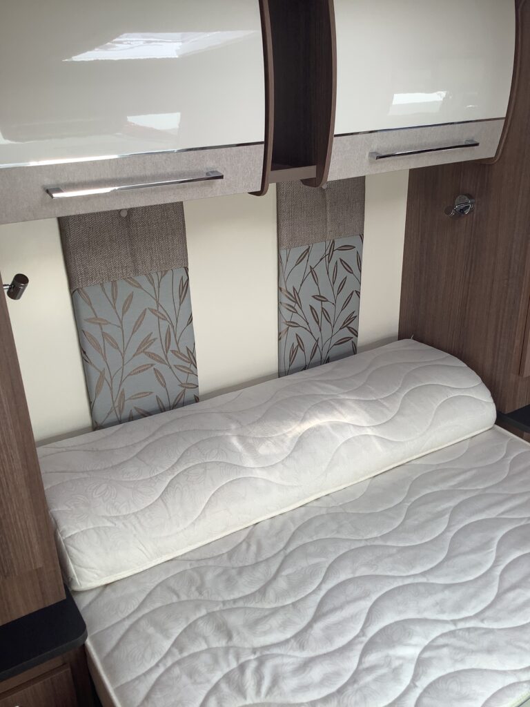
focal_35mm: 31
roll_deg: +1.8
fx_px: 633
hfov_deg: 45.4
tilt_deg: -24.0
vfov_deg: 58.4
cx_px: 265
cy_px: 354
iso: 32
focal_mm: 3.3
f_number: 2.4
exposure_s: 1/120
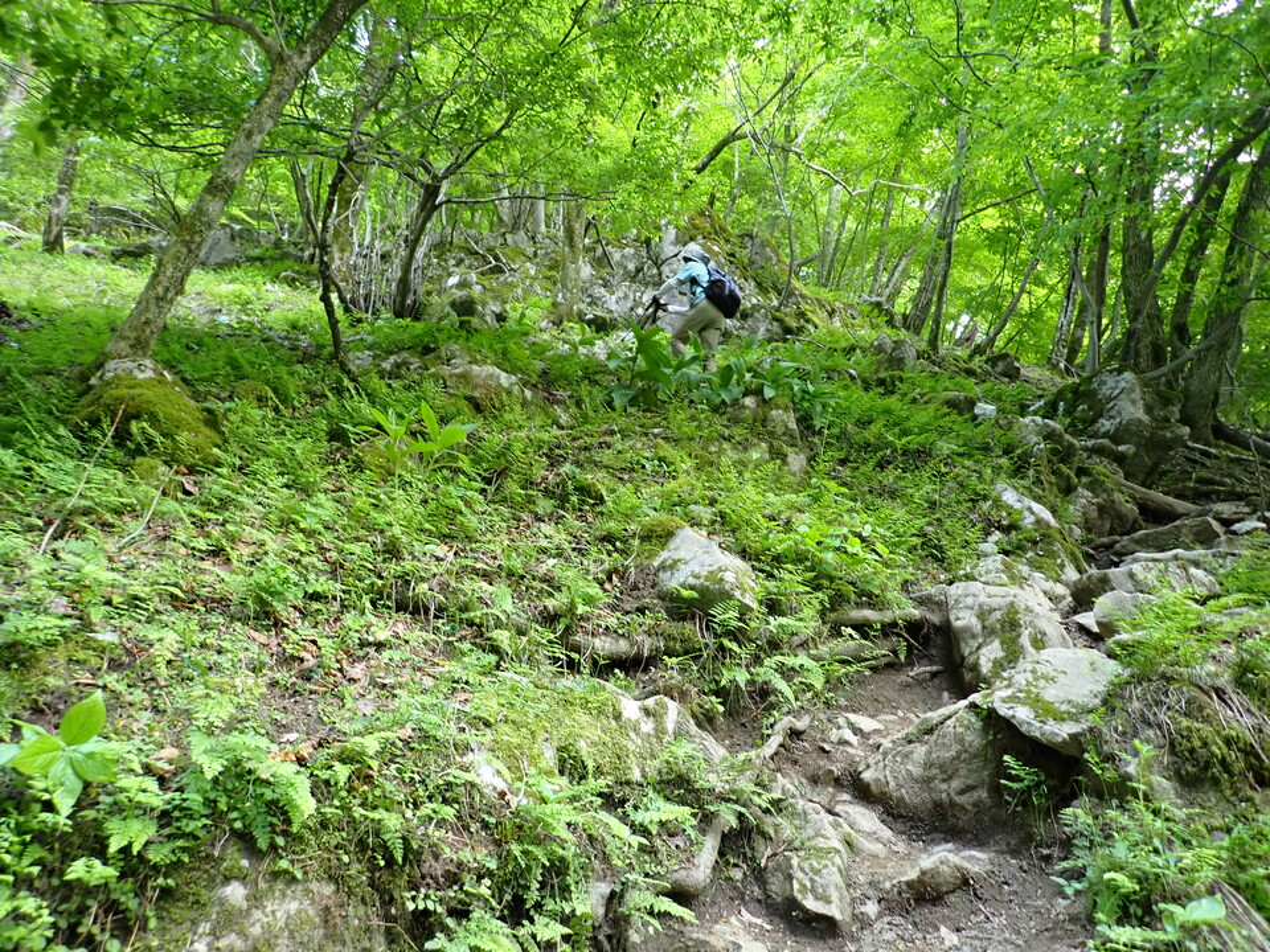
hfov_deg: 69.4
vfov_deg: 54.9
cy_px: 476
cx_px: 635
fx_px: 917
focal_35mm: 25
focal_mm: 4.5
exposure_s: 1/30
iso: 250
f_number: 2
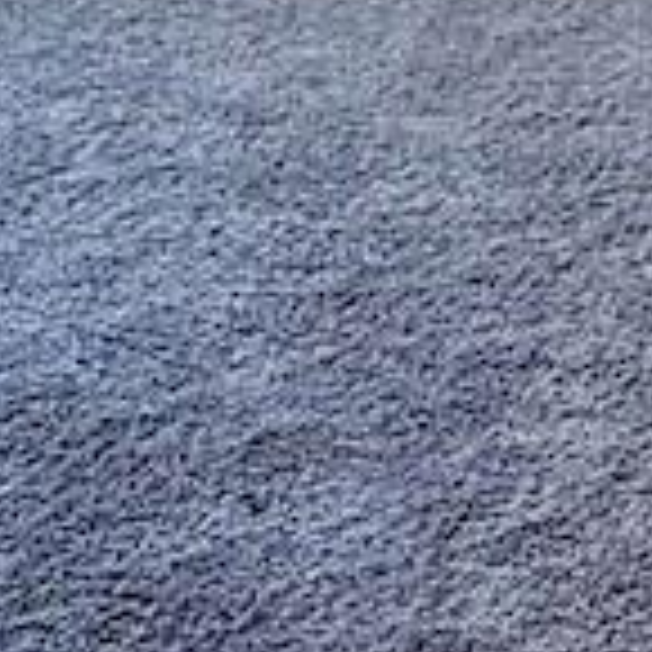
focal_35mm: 109
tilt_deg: -4.6
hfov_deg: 15.1
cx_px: 908
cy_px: -715
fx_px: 2323
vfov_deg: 13.4
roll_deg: -2.0
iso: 160
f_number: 2.2
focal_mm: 2.22
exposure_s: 1/120
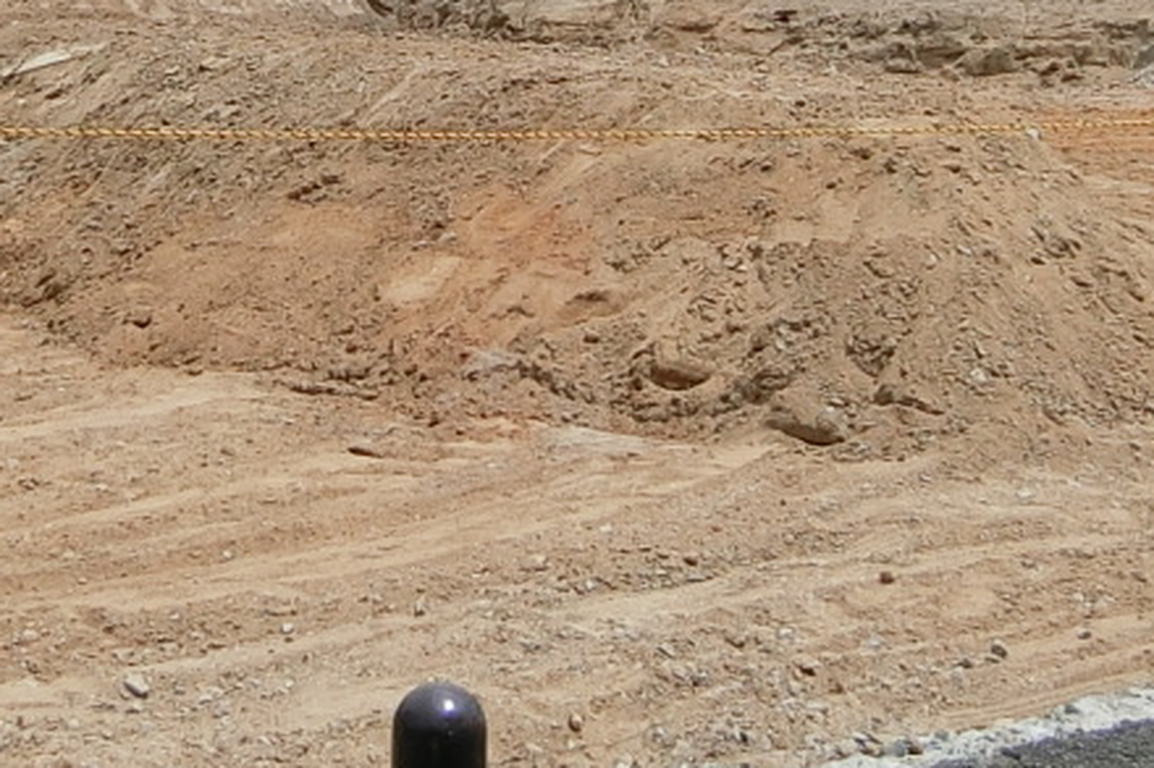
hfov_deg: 22.1
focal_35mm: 92
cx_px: 469
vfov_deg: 14.2
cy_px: -278
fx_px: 2948
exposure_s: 1/400
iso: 80
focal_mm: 4.06
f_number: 6.9
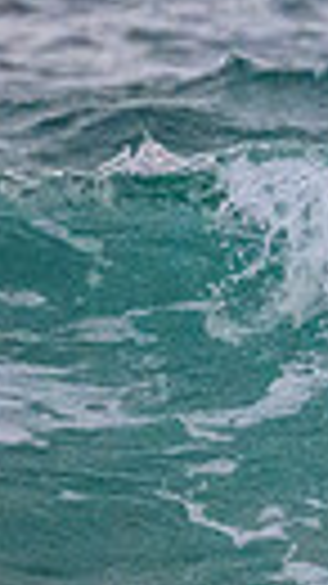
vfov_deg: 0.7
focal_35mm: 2997
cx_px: 1206
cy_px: 264
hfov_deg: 0.4
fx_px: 46399
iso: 9000
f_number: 11
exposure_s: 1/2000
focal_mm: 600
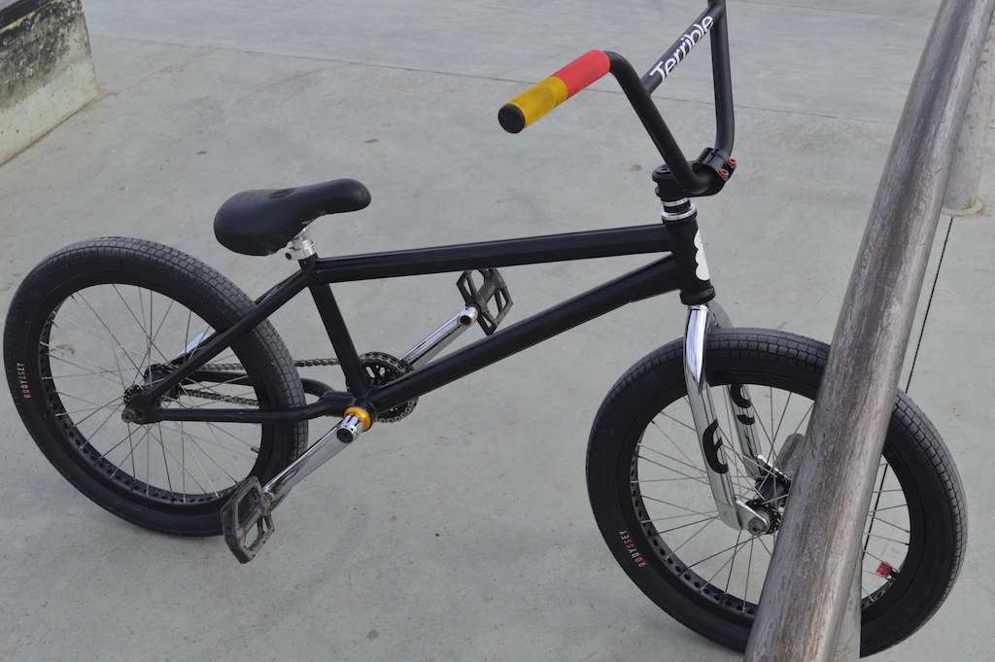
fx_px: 1491
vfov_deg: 25.0
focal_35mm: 54
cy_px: 331
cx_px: 498
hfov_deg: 36.9
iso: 100
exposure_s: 1/250
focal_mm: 36
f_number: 8
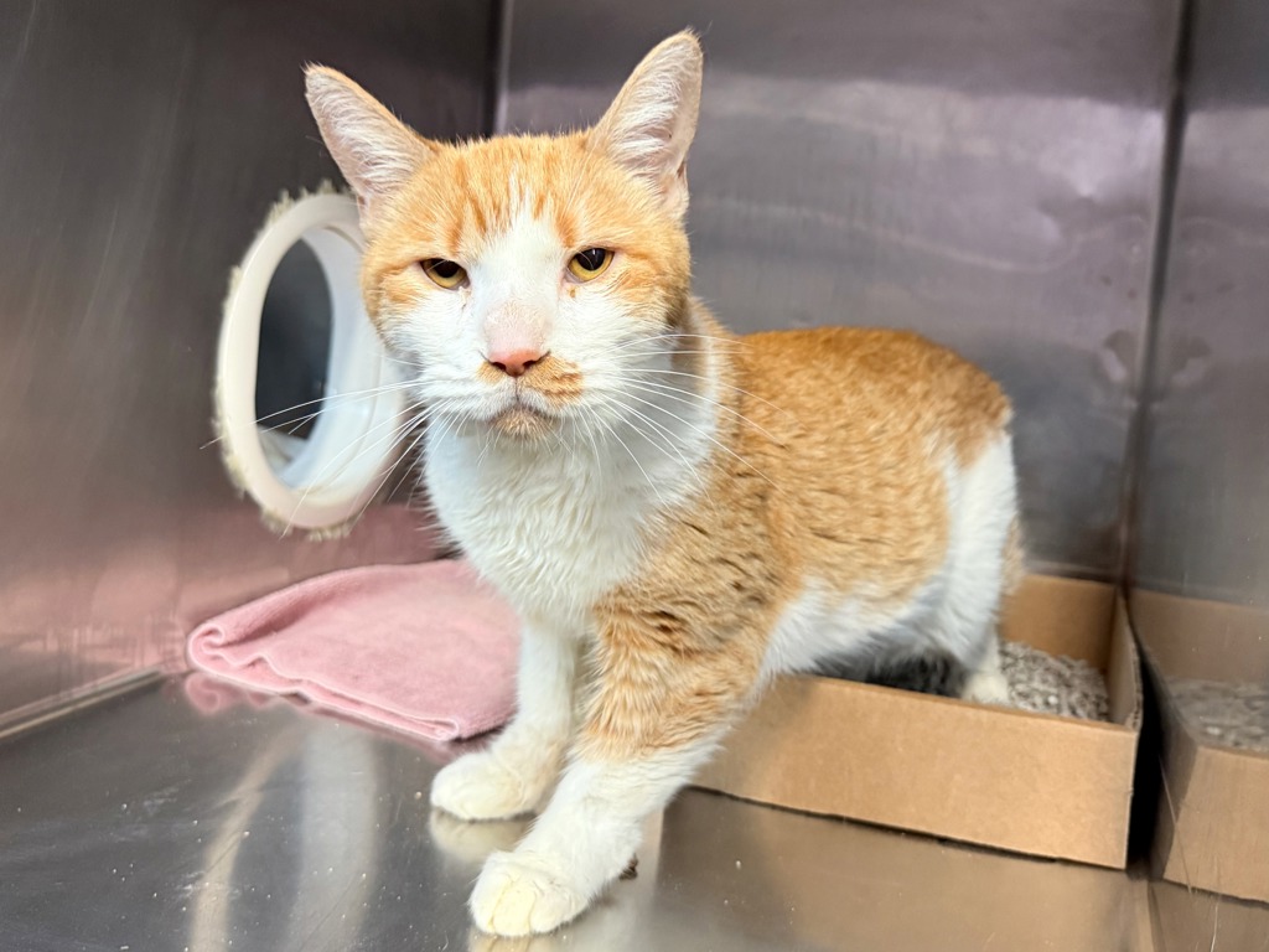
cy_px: 476
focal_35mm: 24
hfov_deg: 71.6
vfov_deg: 56.8
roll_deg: -4.5
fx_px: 880
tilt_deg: -3.3
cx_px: 634
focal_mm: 6.76
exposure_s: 1/60
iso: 400
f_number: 1.78
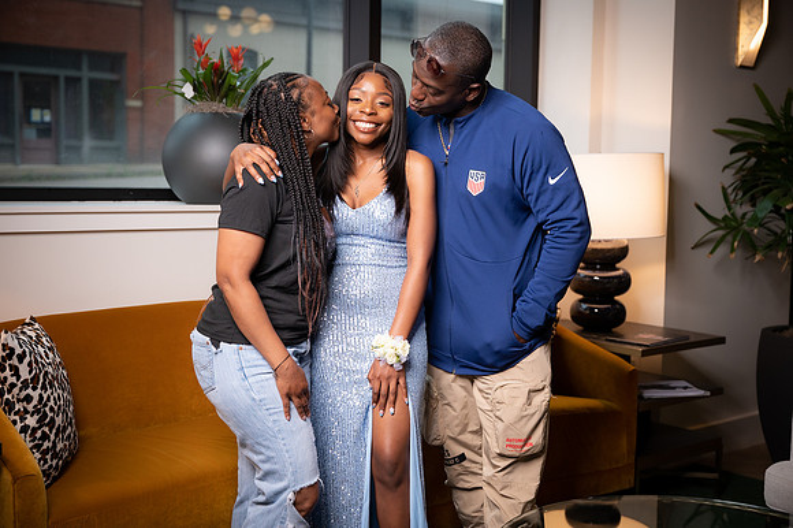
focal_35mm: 46
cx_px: 396
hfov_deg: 42.8
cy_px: 264
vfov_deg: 29.2
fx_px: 1013
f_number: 3.5
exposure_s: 1/250
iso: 1250
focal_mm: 46
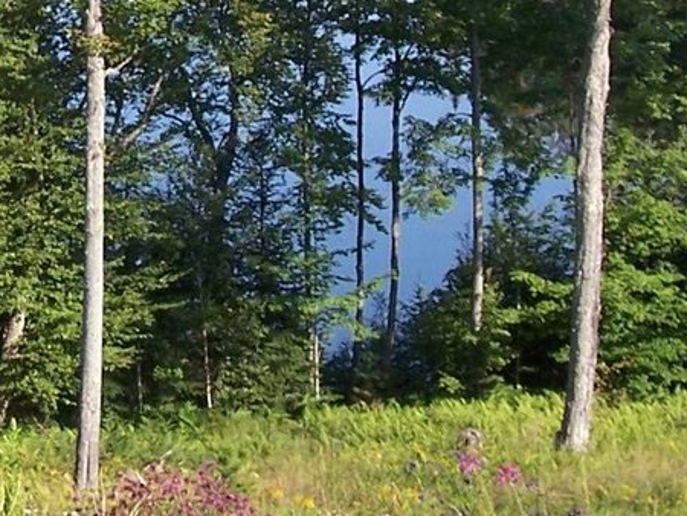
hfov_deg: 14.5
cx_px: 81
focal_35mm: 135
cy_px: 34
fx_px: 2681
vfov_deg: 10.9
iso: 80
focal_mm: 6.3
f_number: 2.8
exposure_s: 1/640
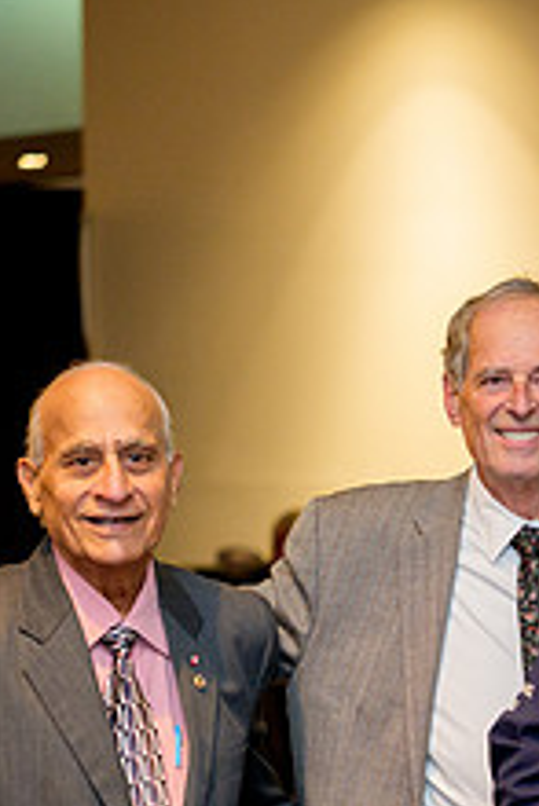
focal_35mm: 132
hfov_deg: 10.2
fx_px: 2960
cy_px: 698
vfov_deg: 15.4
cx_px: 697
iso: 3200
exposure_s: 1/125
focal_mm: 50
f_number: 2
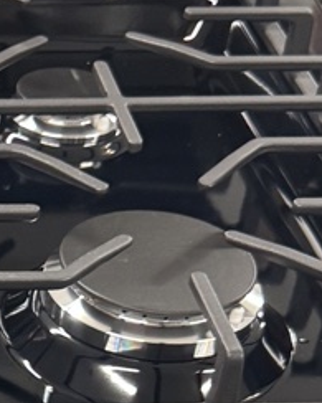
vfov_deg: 12.4
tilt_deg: -39.2
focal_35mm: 151
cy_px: 497
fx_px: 1800
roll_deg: -3.3
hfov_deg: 9.6
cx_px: -288
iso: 250
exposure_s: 1/60
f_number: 1.78
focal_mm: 6.76
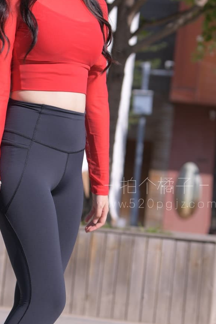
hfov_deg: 9.3
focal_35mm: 146
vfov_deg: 14.1
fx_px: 1314
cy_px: 175
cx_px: 14
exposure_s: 1/1250
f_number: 4
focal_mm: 70
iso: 125
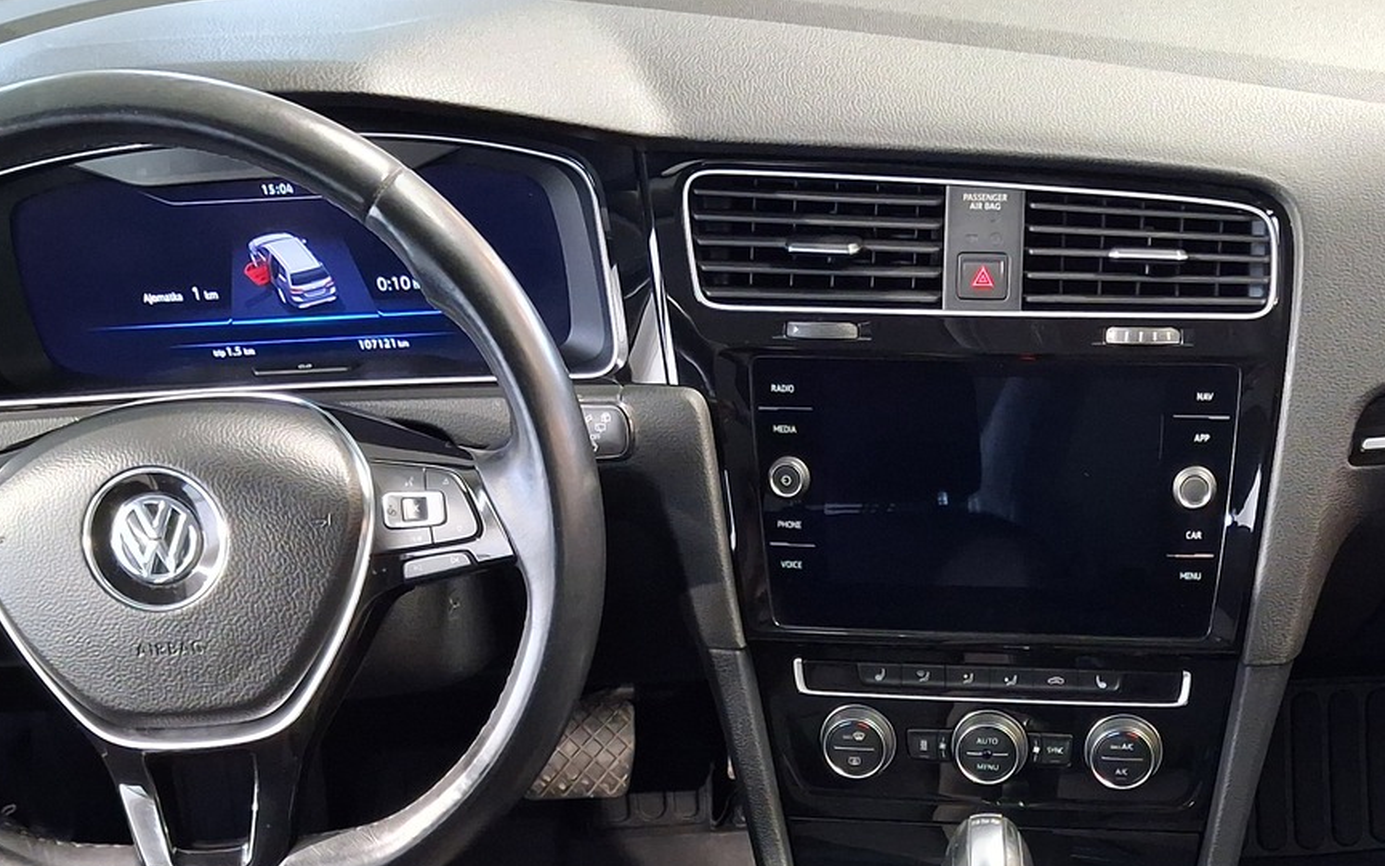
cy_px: 874
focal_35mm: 53
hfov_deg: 37.7
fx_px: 2001
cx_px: 952
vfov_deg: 23.4
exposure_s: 1/33
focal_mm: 4
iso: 500
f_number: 1.8
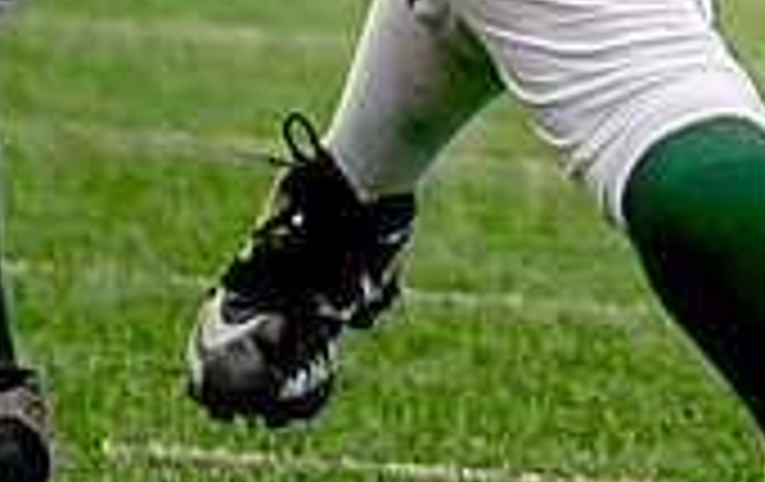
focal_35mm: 2253
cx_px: 4162
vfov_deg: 0.6
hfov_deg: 0.9
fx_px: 47066
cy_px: -959
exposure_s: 1/2000
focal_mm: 173
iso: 400
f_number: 2.8
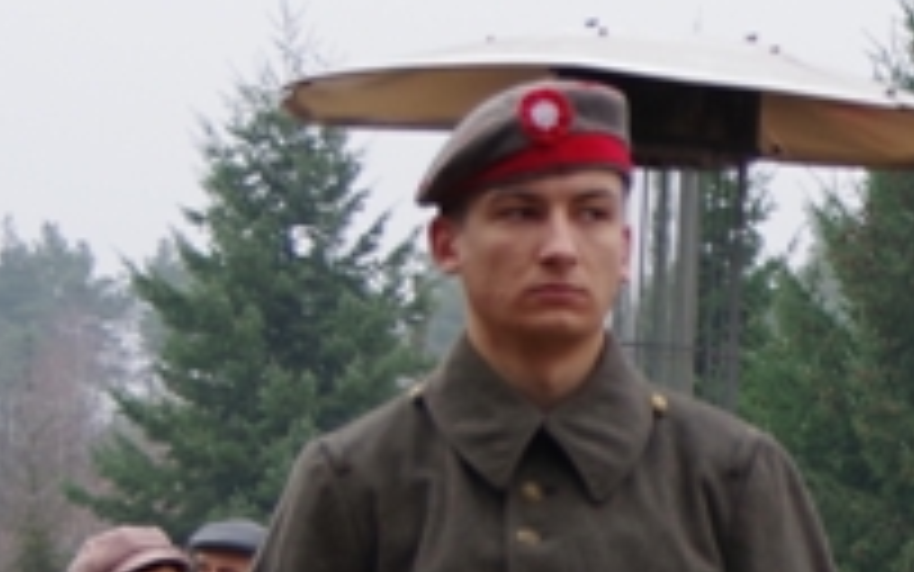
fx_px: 5382
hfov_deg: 9.2
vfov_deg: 6.0
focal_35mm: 216
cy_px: 890
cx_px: 1738
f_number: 5
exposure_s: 1/100
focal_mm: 28
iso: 200
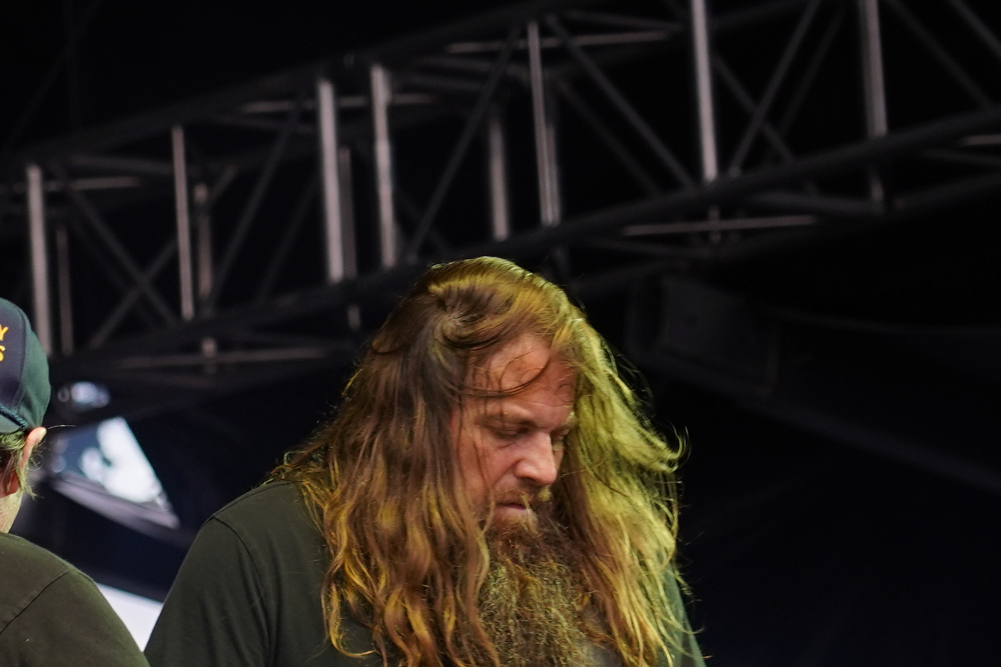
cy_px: 648
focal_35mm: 317
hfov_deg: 6.5
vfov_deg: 4.3
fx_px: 8813
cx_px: 210
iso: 320
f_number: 4
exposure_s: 1/125
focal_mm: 86
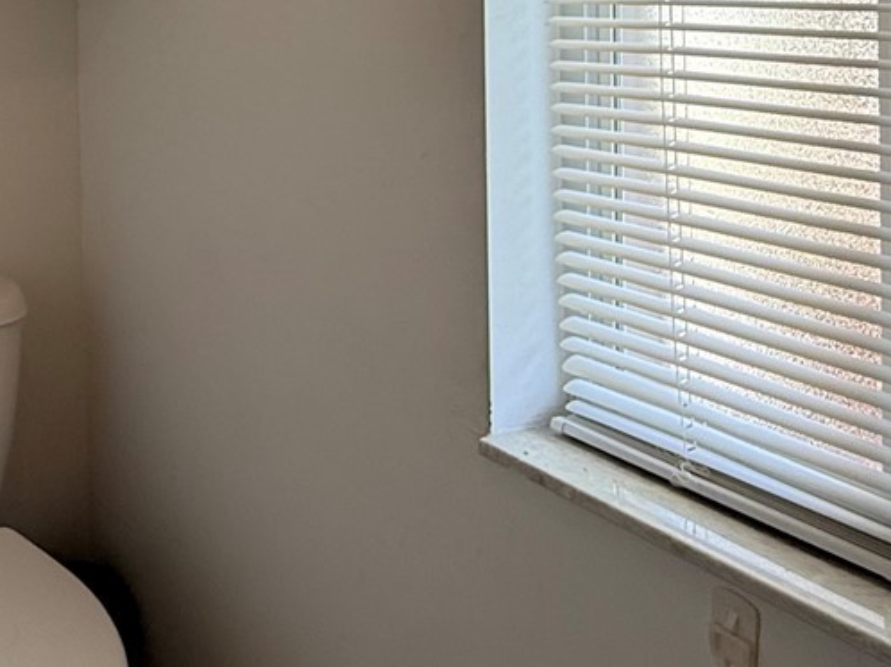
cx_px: -5
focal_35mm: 45
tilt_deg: -0.3
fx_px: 1158
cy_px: -20
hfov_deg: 37.5
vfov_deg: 29.7
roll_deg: +1.3
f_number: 2.2
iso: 100
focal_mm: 2.22
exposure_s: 1/120
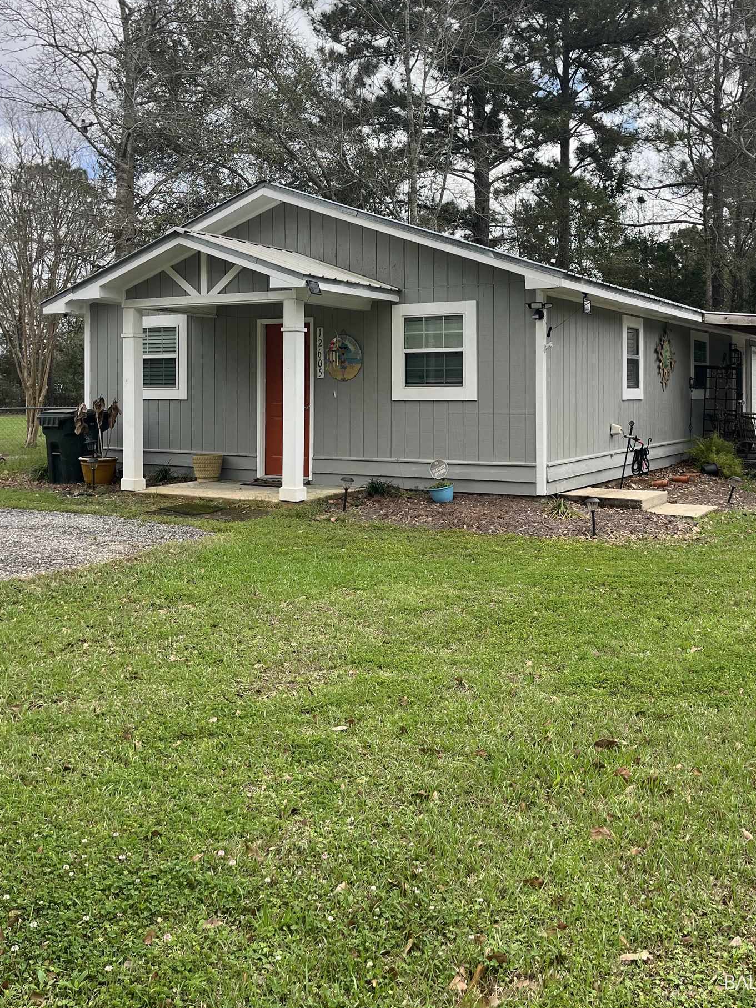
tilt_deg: +0.0
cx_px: 462
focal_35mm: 33
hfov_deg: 42.7
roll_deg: -0.5
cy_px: 385
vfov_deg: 54.8
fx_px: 961
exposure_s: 1/1672
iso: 50
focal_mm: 5.1
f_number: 1.6
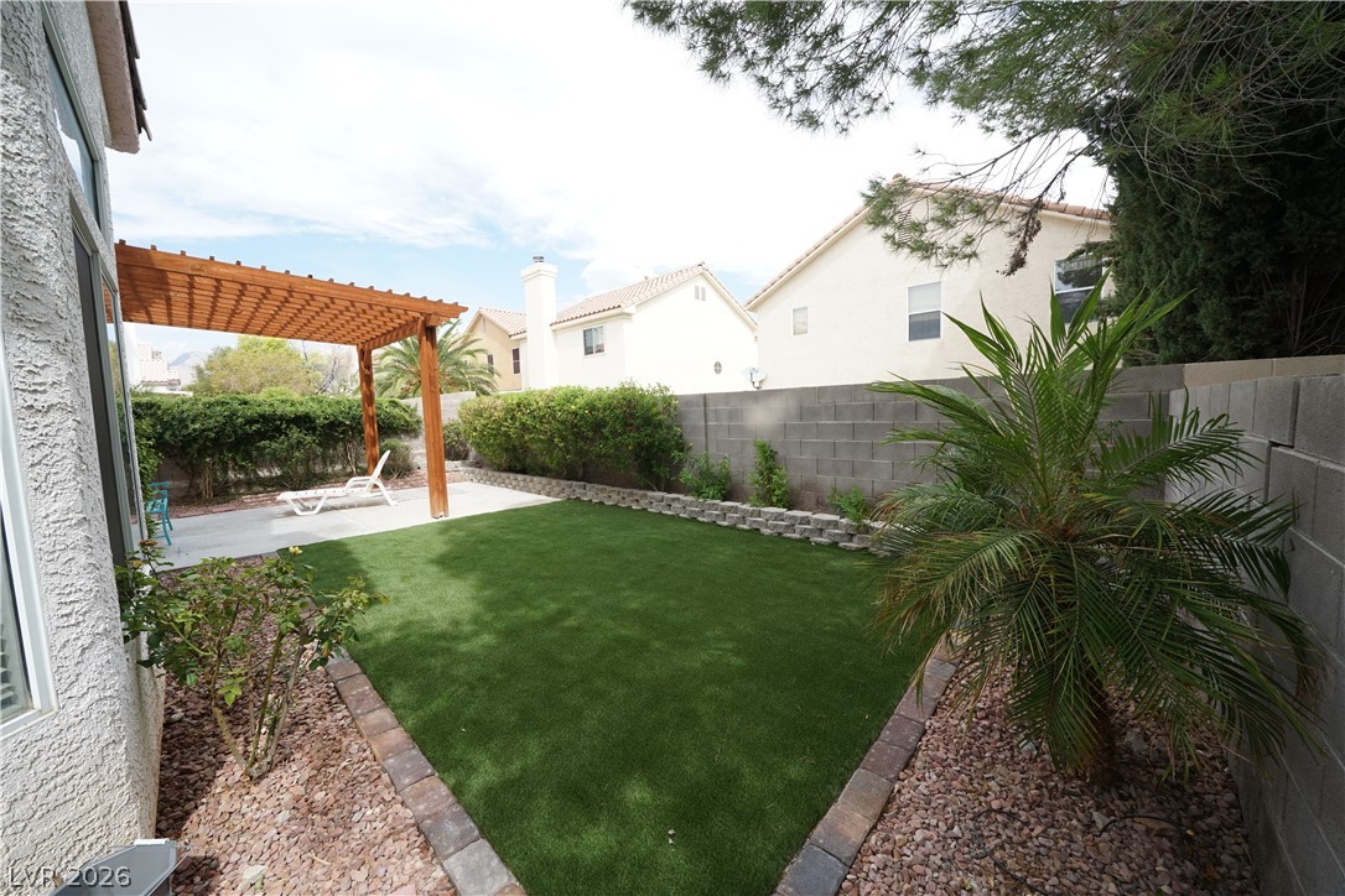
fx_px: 448
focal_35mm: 12
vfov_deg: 90.0
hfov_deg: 112.6
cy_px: 448
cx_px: 672
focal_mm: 12
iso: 250
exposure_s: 1/125
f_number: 10
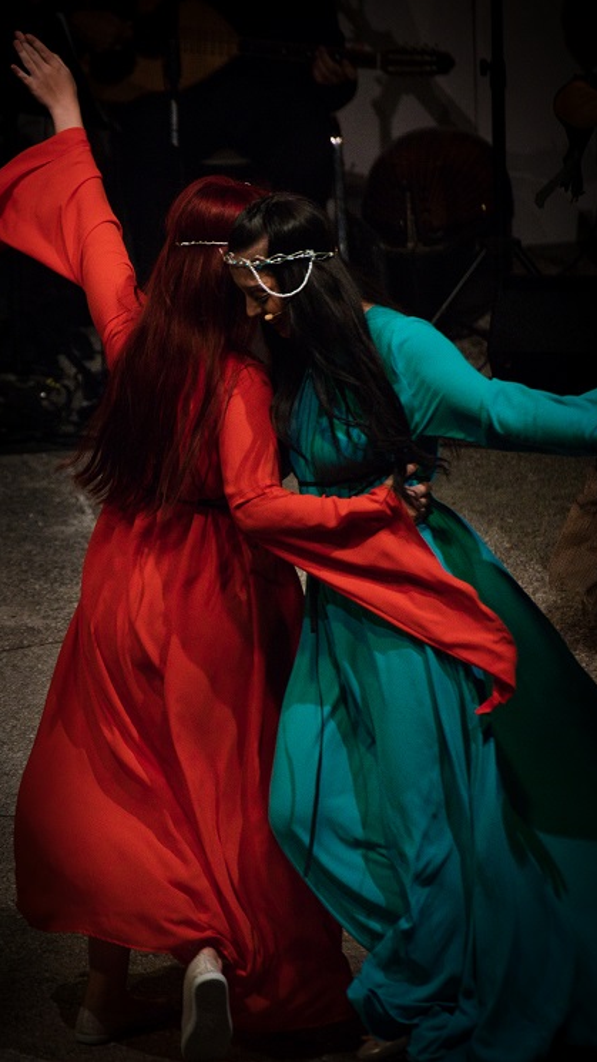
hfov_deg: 3.8
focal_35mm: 316
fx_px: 8894
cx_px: 262
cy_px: 530
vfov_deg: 6.8
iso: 5000
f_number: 6.3
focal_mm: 300
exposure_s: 1/500
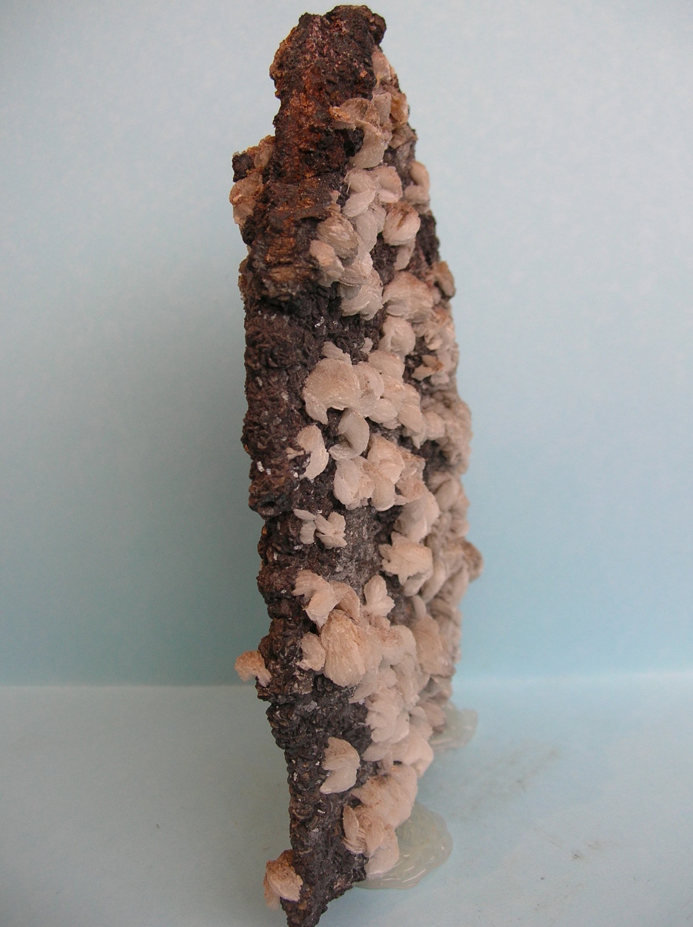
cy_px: 464
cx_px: 346
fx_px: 962
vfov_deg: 51.4
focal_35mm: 36
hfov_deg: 39.6
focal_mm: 6
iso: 50
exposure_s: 1/14.8
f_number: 2.7
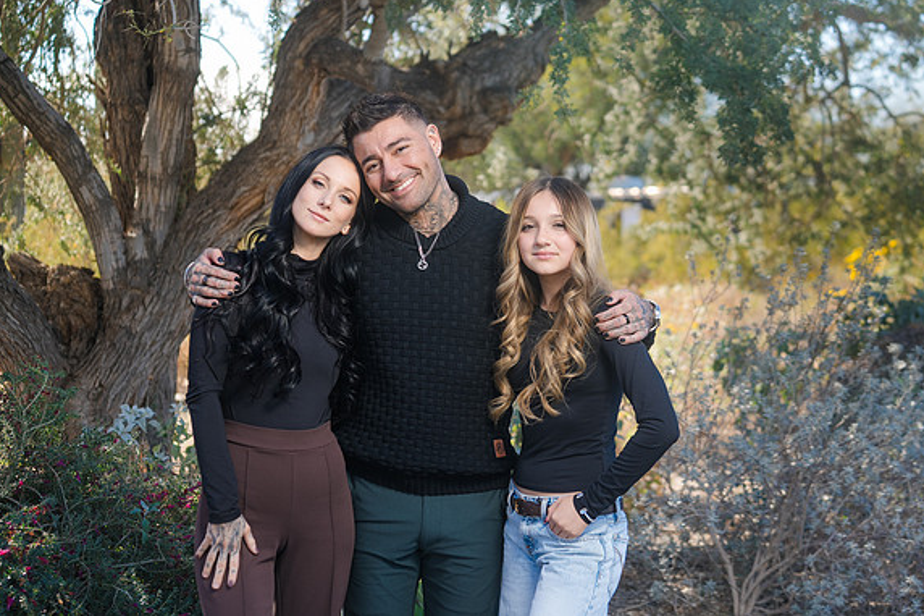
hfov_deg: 27.7
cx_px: 460
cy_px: 305
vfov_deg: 18.7
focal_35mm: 73
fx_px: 1873
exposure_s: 1/250
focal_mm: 72
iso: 100
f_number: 4.5
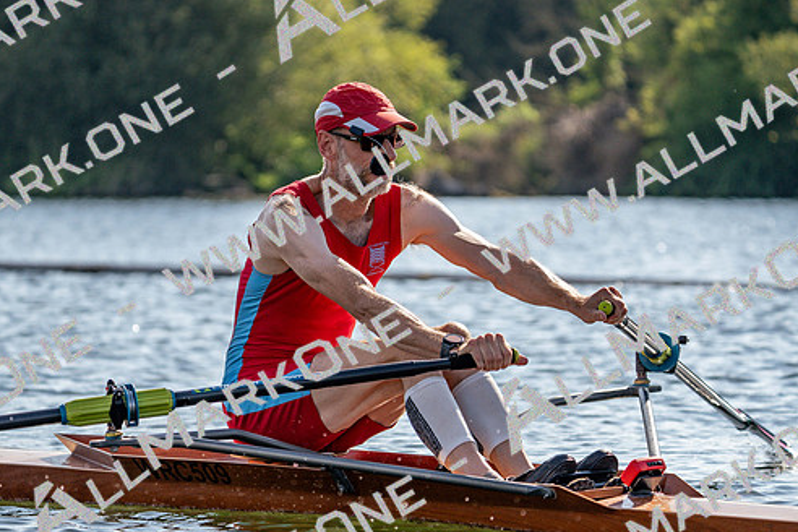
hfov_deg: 8.7
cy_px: 301
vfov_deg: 5.8
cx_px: 363
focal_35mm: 236
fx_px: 5231
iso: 200
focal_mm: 200
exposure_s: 1/1600
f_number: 5.6
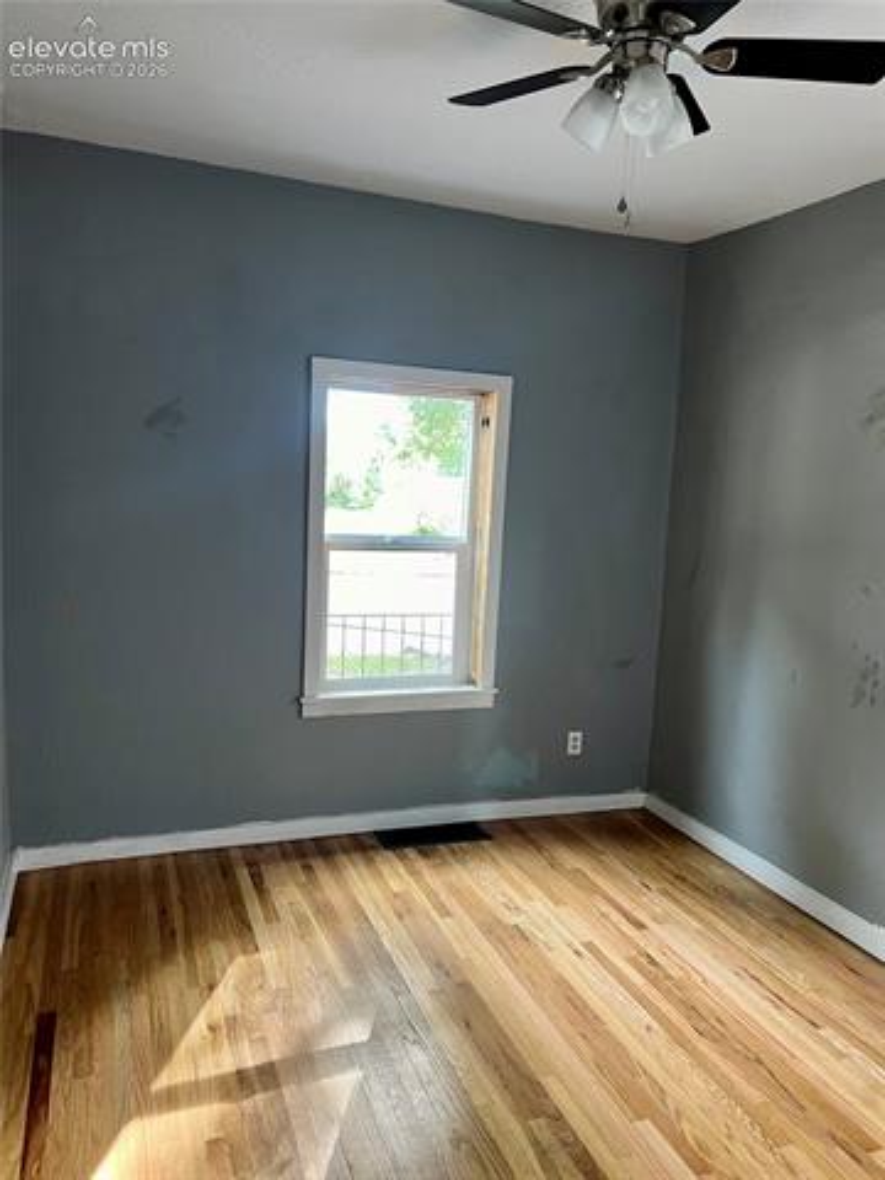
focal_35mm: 26
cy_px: 590
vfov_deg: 67.3
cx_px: 442
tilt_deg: -6.1
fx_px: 886
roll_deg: -2.3
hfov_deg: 53.1
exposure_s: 1/60
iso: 160
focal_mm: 5.7
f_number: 1.5
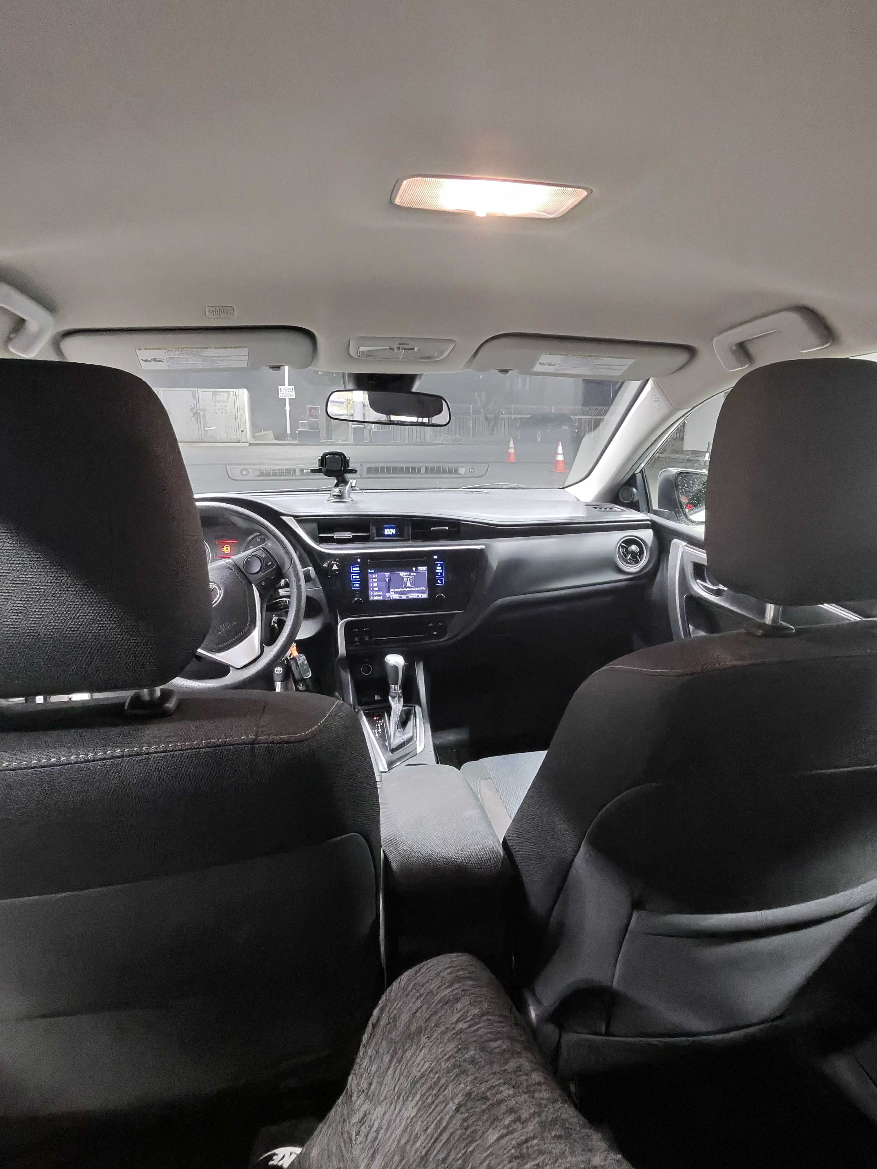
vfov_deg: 106.2
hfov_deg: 89.9
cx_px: 438
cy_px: 584
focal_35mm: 13
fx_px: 439
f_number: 2.2
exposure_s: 1/40
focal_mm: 2.24
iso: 785
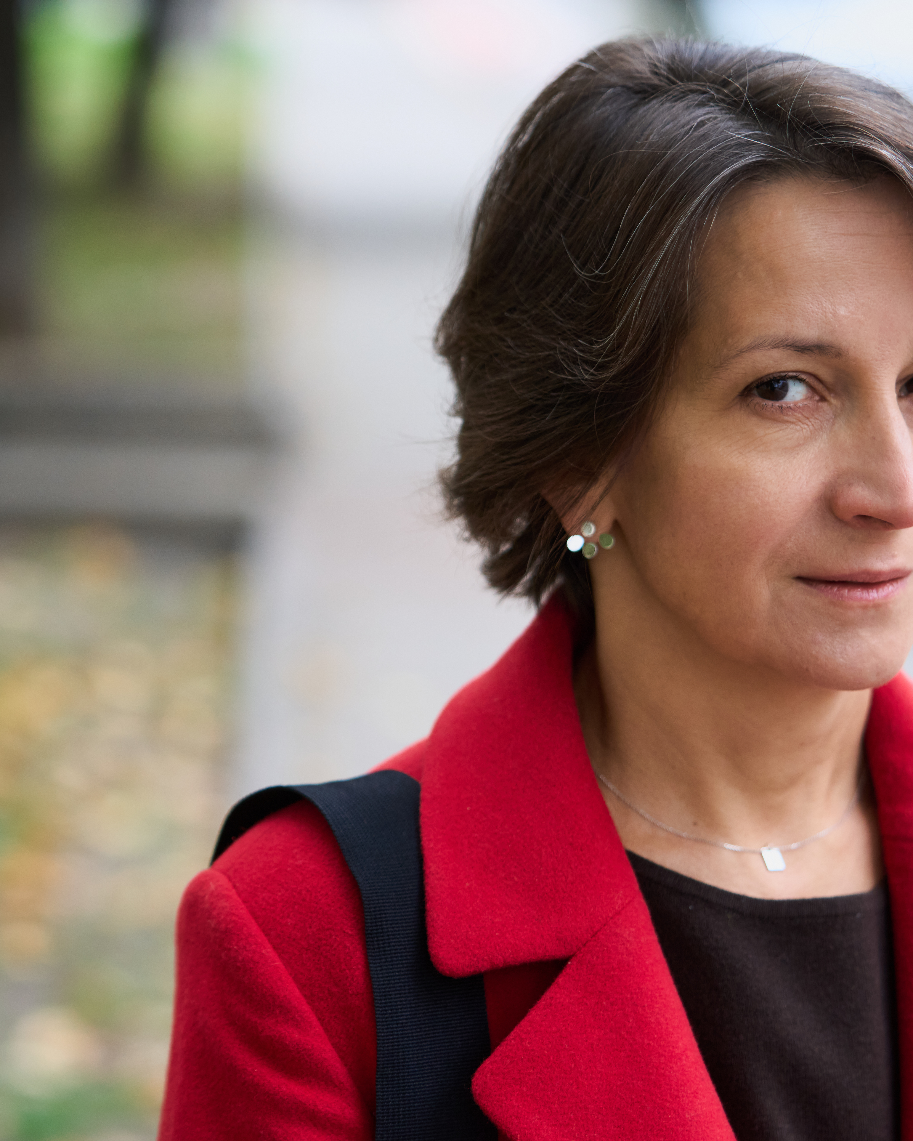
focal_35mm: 116
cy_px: 573
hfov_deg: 13.3
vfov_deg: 16.6
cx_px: 467
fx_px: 3918
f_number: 2.8
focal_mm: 82
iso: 500
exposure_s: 1/640
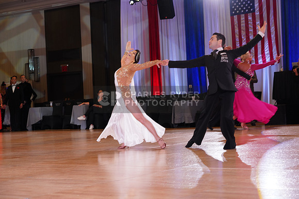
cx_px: 150
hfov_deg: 28.8
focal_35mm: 70
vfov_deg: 19.5
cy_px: 100
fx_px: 581
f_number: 5.6
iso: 1600
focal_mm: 70
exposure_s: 1/160
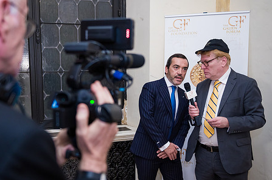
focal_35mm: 38
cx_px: 106
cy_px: 104
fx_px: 287
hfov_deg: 50.3
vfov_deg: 34.9
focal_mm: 29
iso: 1600
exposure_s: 1/200
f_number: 3.2
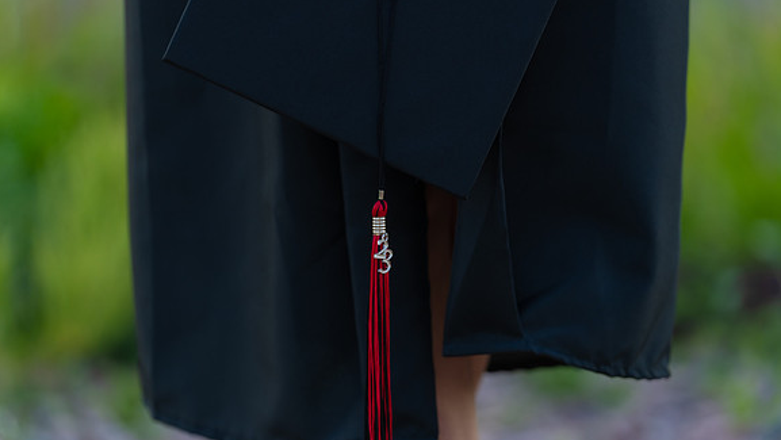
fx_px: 3708
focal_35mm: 179
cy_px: 246
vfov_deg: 6.8
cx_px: 390
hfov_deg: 12.0
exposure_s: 1/320
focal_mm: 170
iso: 160
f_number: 3.2
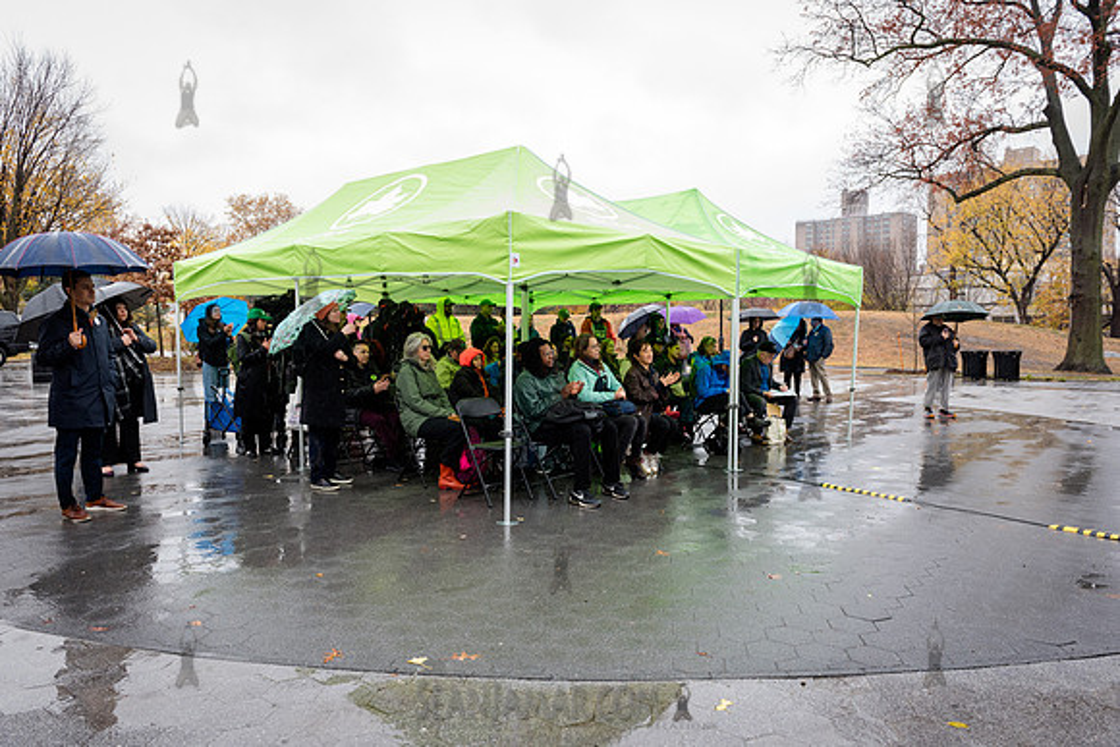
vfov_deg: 53.0
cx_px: 560
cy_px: 374
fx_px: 750
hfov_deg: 73.5
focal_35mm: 24
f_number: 5.6
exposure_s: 1/250
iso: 640
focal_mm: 24
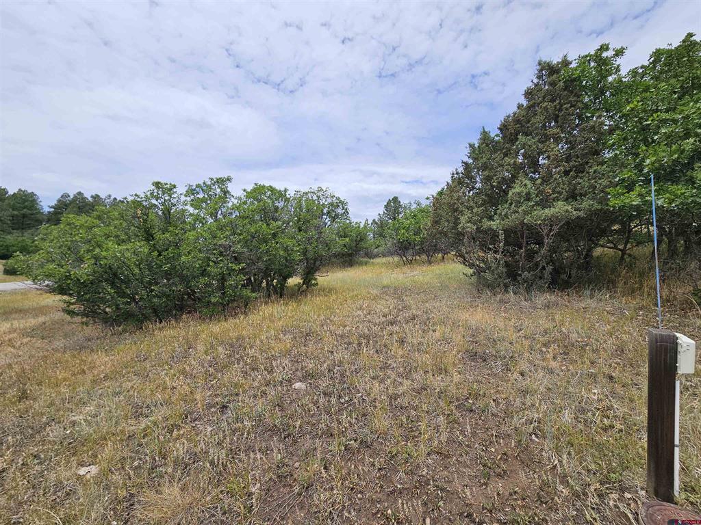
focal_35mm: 13
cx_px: 350
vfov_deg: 89.9
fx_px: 263
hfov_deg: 106.2
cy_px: 262
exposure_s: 1/2937
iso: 50
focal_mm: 2.2
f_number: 2.2
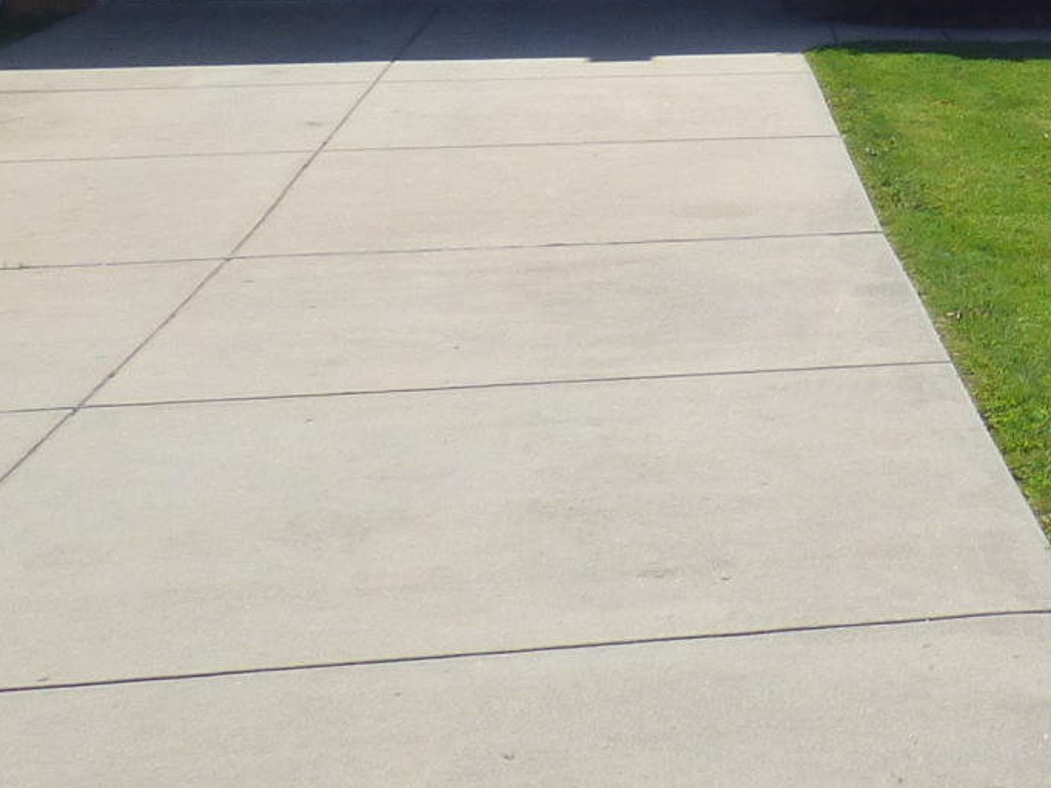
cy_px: 199
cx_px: 1345
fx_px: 2671
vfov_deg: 16.7
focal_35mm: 88
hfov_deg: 20.4
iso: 100
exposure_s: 1/2000
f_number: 2.8
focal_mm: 3.58
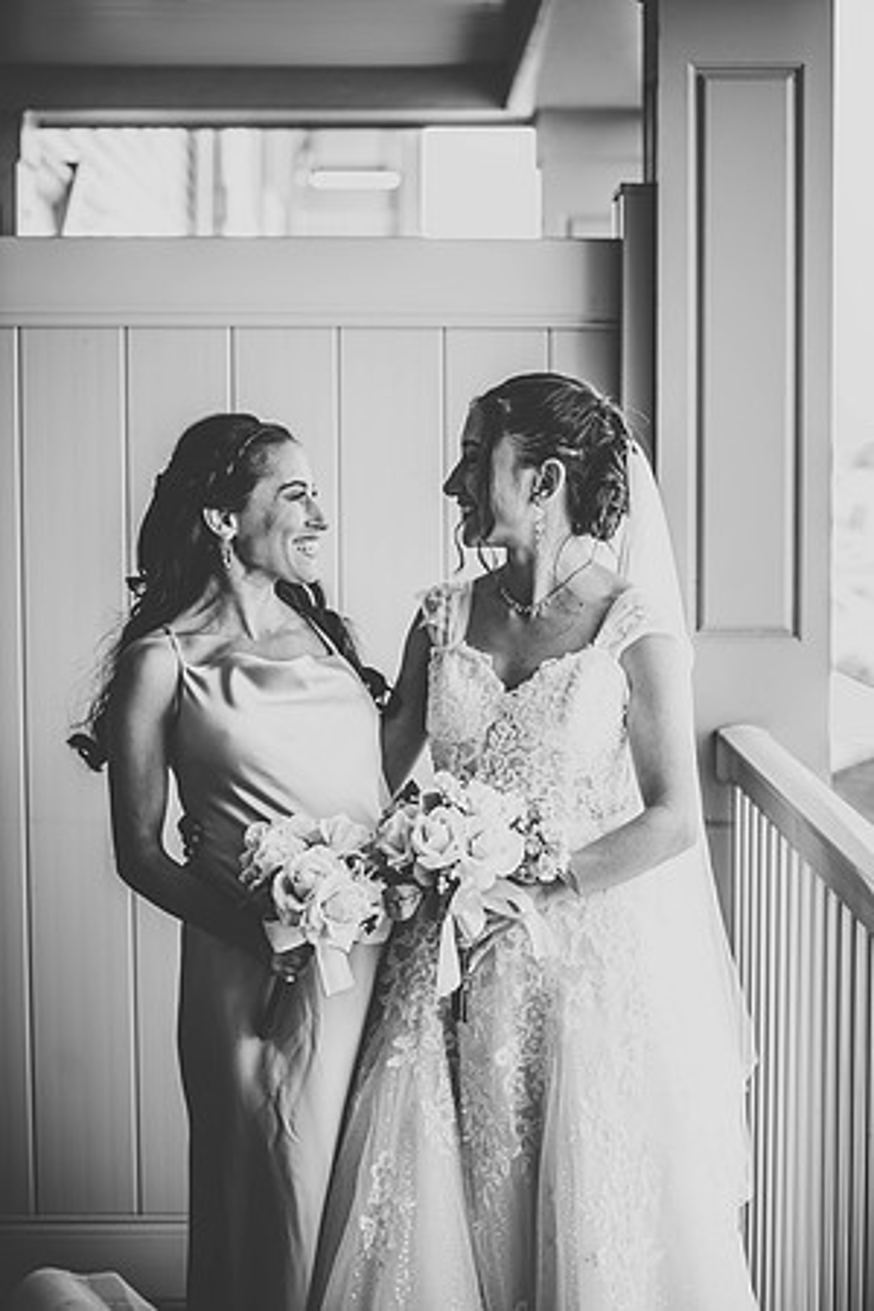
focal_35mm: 78
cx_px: 437
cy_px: 656
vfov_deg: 26.0
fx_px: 2840
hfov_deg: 17.5
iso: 320
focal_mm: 78
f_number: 2.8
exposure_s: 1/320
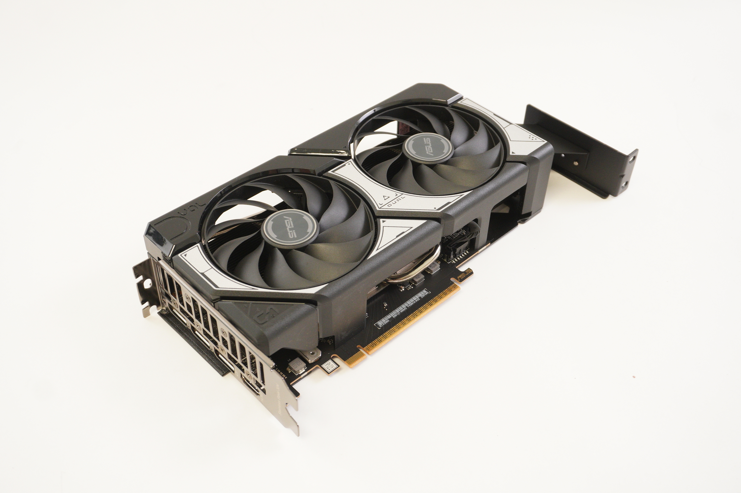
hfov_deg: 51.3
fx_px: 771
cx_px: 370
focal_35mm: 38
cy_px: 246
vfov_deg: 35.4
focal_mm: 25
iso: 1000
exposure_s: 1/30
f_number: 5.6
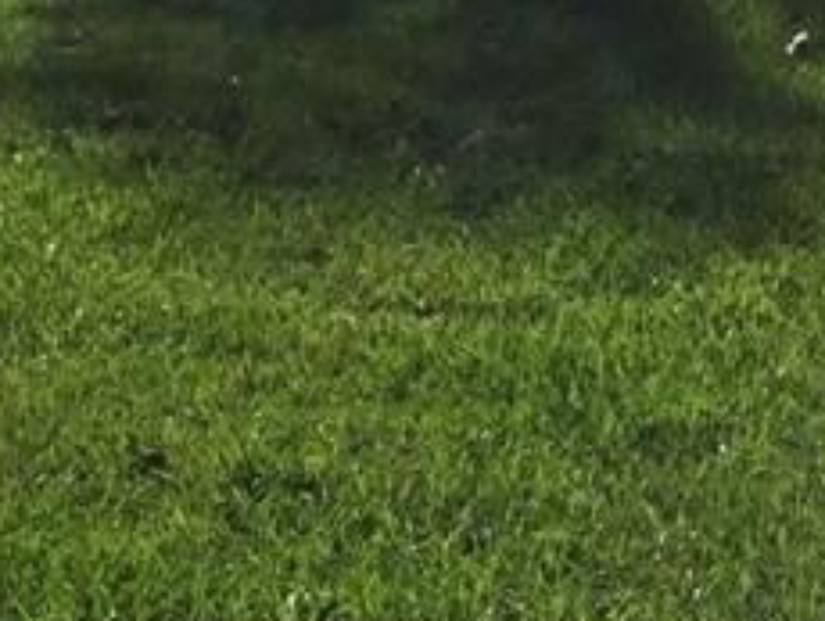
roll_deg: +1.6
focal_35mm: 129
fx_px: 3078
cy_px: -531
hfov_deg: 15.2
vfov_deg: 10.7
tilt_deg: +1.3
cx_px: 534
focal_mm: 4.15
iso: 32
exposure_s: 1/3300
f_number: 2.2
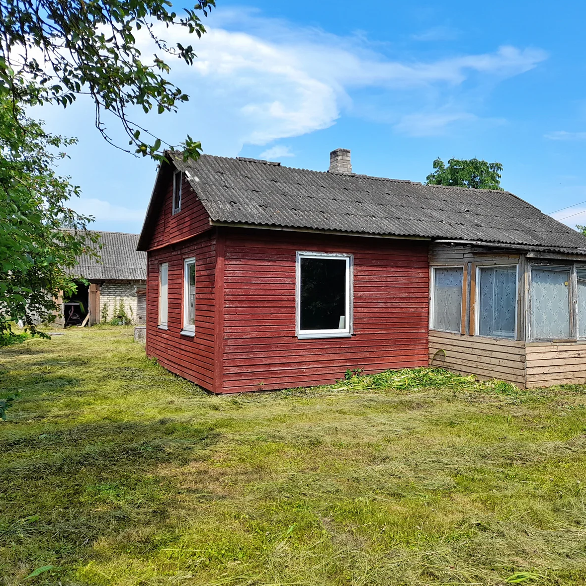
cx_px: 377
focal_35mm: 30
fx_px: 575
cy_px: 293
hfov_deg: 53.3
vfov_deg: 54.0
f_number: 2
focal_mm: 4.6
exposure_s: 1/597
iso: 20
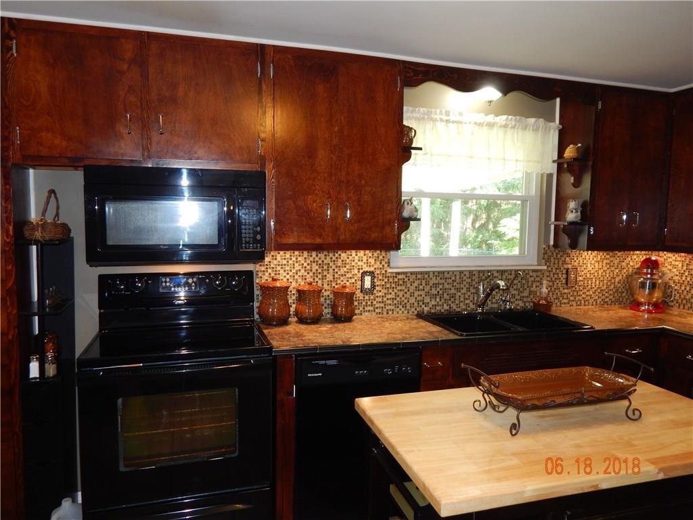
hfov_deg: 69.4
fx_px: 500
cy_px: 260
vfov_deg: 54.9
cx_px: 346
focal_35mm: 25
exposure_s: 1/30
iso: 200
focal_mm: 4.5
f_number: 3.1
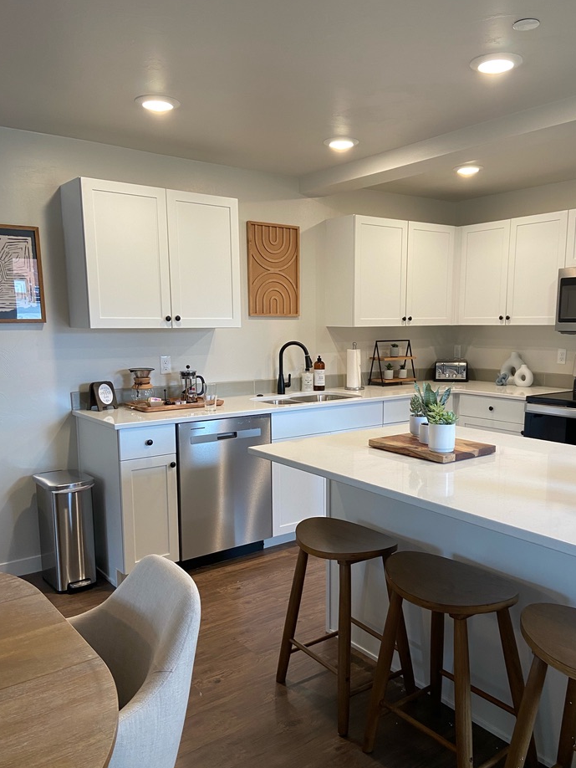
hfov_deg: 48.2
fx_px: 643
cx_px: 318
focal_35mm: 29
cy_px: 419
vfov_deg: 61.5
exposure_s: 1/60
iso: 80
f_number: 1.8
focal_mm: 4.25
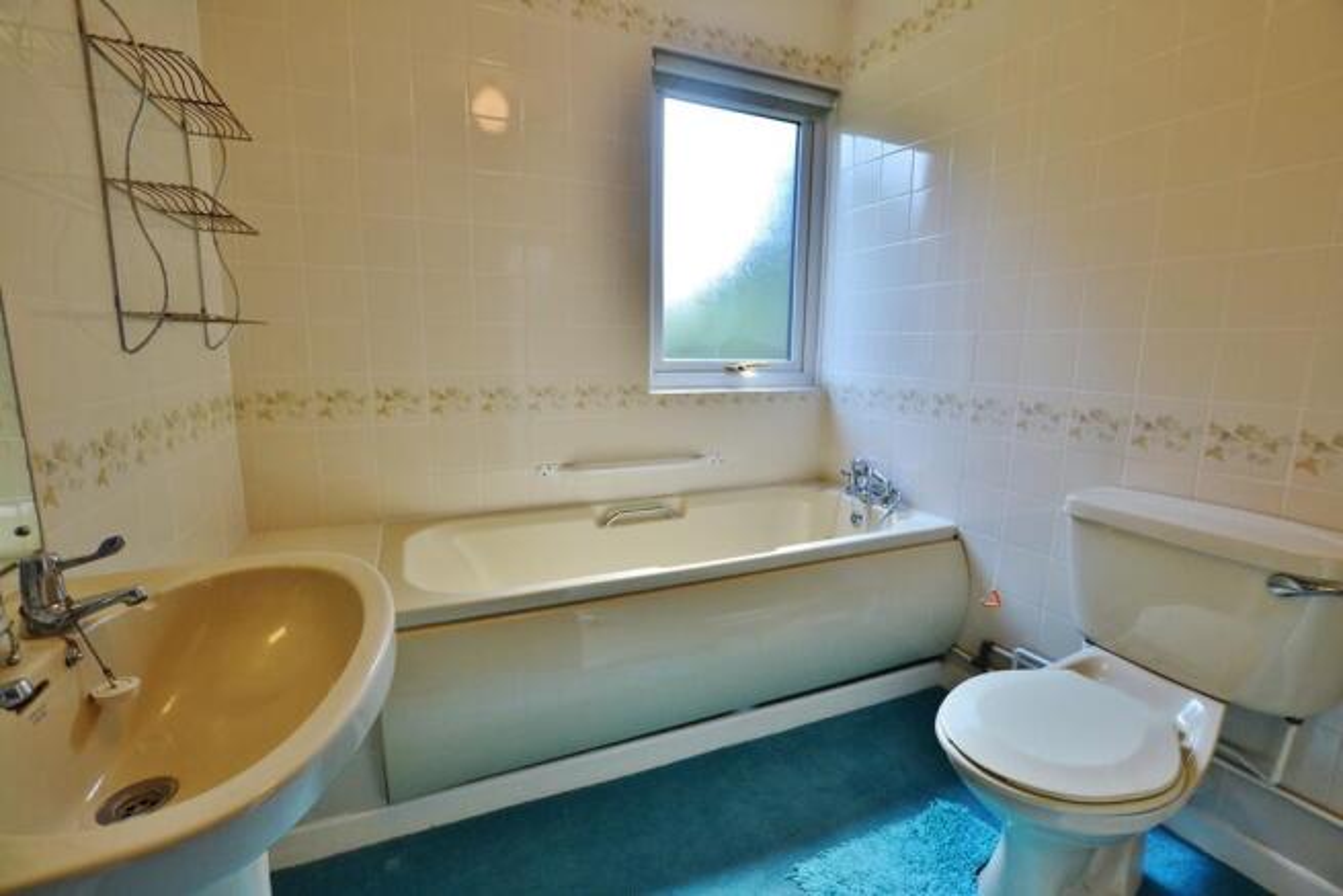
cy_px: 448
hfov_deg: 100.4
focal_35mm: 15
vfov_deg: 77.4
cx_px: 672
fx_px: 560
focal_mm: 10
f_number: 5
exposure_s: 1/100
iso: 400
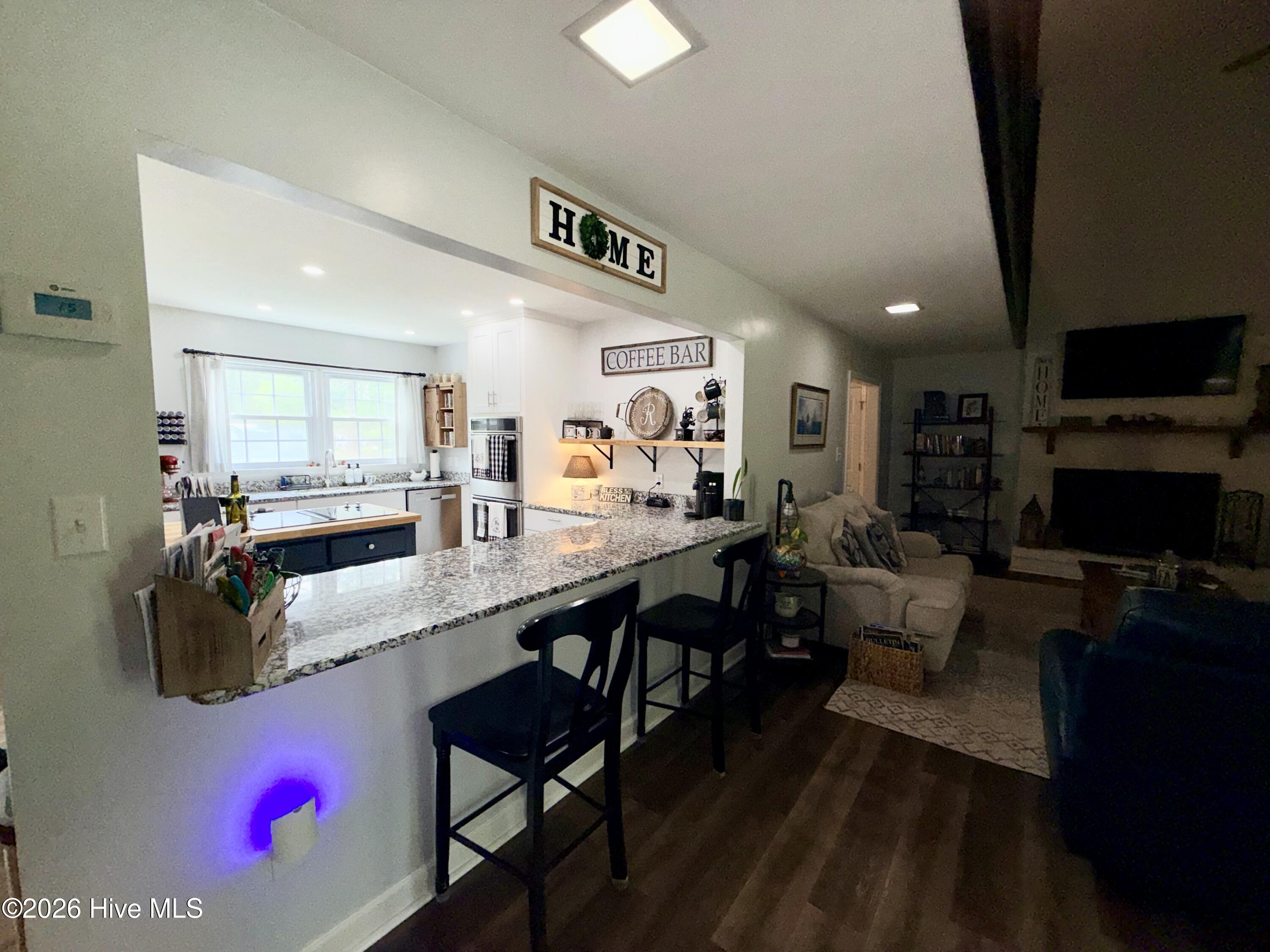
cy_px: 476
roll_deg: -0.5
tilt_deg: -4.4
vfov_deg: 85.7
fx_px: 514
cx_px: 635
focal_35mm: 14
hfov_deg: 102.1
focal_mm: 2.22
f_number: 2.2
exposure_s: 1/122
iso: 50
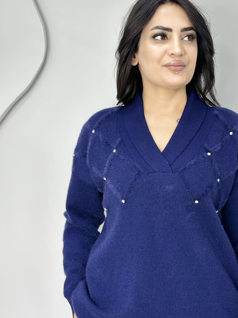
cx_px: 175
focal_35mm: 71
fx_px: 651
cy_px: 155
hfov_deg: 20.6
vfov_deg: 27.4
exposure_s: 1/50
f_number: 1.78
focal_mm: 6.86
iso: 125
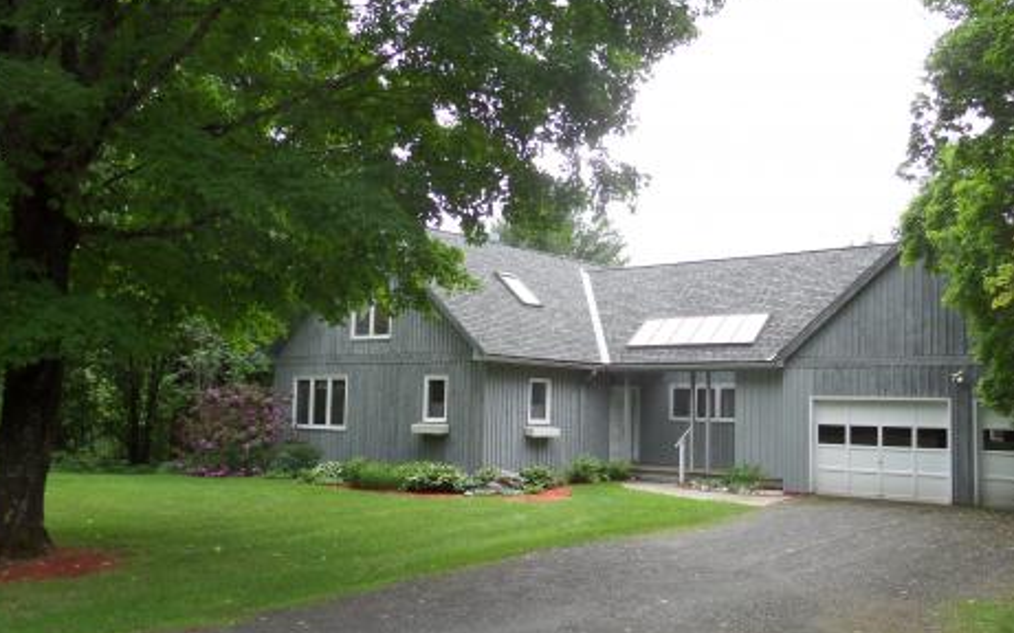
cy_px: 323
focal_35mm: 32
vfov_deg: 39.4
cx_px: 611
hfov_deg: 59.1
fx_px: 884
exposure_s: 1/250
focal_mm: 4
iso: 100
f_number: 3.2
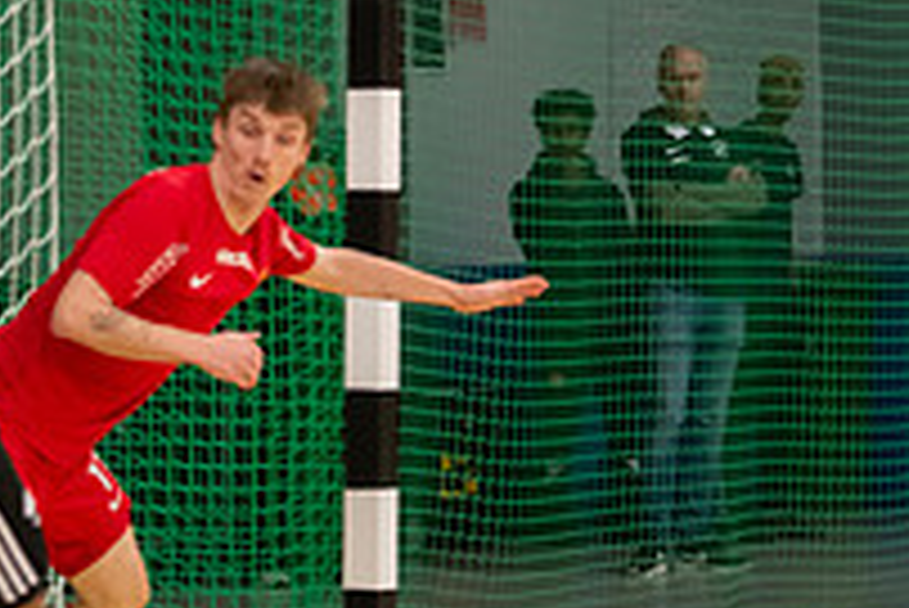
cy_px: 610
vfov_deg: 4.9
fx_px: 7100
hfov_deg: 7.3
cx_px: 495
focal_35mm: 281
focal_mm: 98
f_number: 4.5
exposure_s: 1/640
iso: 3200
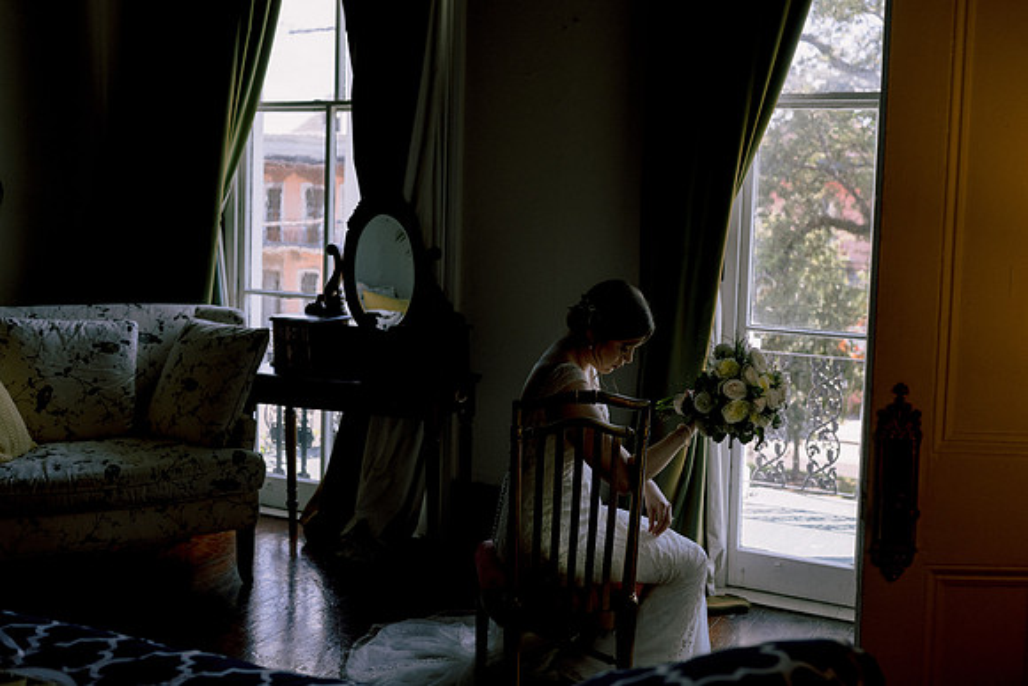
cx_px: 590
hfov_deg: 48.1
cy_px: 292
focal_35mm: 40
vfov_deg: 33.2
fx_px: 1148
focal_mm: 35
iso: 400
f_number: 2.8
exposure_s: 1/1000
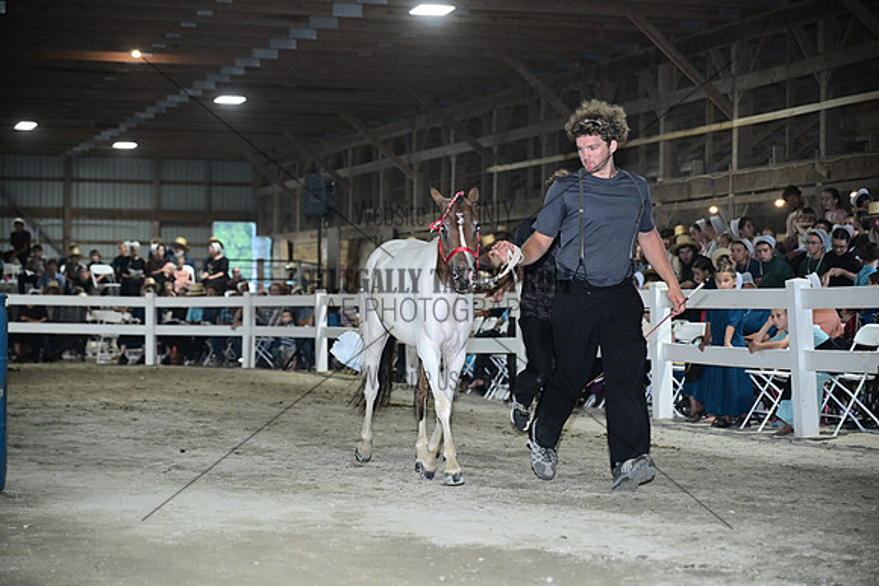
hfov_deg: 24.2
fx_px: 2051
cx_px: 440
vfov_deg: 16.3
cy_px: 293
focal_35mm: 84
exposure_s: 1/203
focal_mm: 84
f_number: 4
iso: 2000
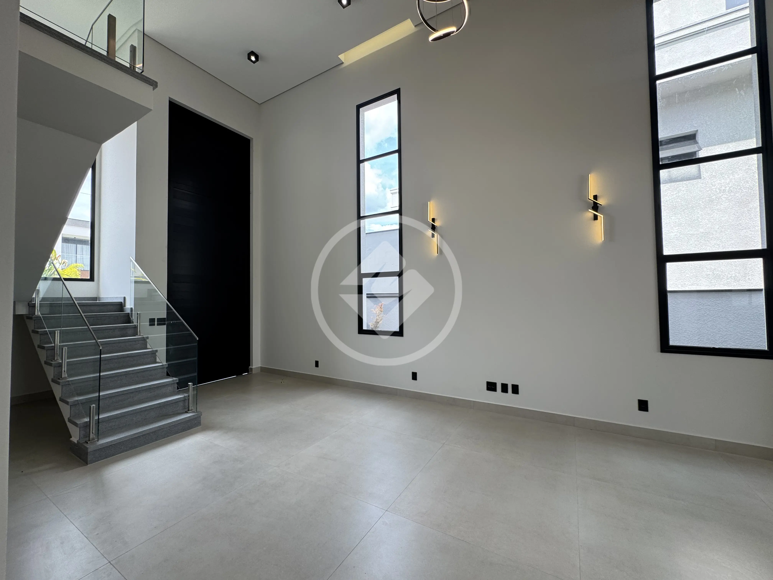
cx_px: 386
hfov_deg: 102.1
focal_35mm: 14
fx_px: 313
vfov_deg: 85.7
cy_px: 290
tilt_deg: +1.9
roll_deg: +0.9
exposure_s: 1/147
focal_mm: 2.22
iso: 40
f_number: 2.2
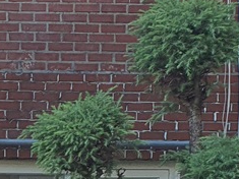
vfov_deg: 8.5
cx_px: -452
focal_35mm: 166
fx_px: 1146
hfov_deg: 9.6
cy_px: 363
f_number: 2.4
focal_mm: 4.3
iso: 50
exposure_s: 1/311
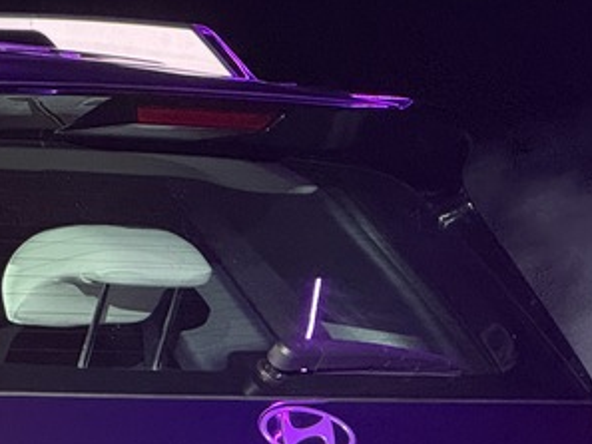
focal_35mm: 404
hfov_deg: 4.9
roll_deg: -0.5
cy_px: 565
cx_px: 82
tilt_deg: -1.8
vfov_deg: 3.7
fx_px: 6912
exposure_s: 1/39
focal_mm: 15.66
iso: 800
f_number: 2.8
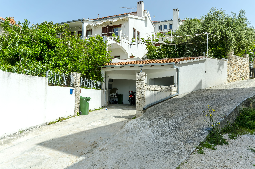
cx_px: 128
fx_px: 191
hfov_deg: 67.5
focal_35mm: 27
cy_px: 84
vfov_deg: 47.7
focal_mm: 18
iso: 100
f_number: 11
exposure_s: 1/250
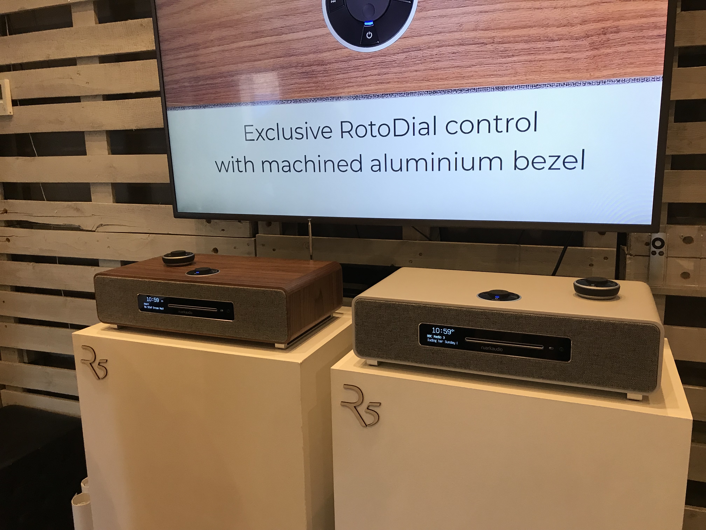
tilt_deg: -9.8
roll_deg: +1.0
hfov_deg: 63.4
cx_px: 353
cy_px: 265
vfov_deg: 49.7
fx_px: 571
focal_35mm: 28
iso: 40
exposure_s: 1/33
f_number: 1.8
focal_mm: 3.99
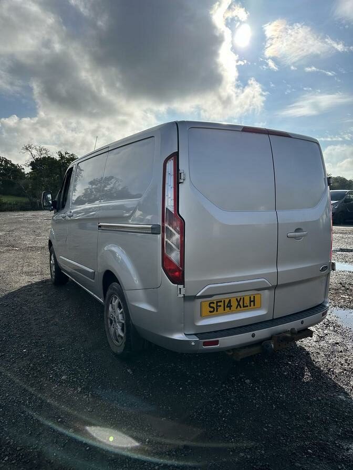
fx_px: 326
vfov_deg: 71.6
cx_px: 176
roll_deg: +1.0
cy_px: 235
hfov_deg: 56.8
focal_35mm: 24
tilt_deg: -7.7
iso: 80
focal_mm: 6.86
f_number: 1.78
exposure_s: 1/9709
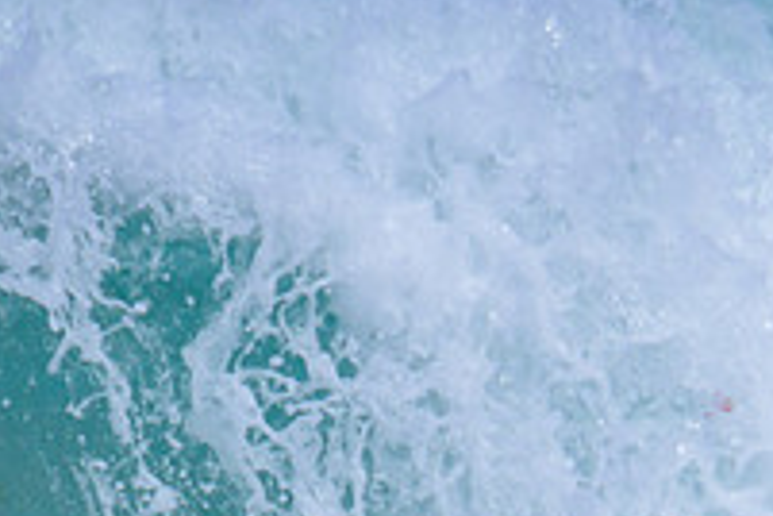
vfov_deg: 0.5
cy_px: 745
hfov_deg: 0.7
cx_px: 839
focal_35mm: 2833
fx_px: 60826
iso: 500
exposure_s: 1/2000
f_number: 11
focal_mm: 800
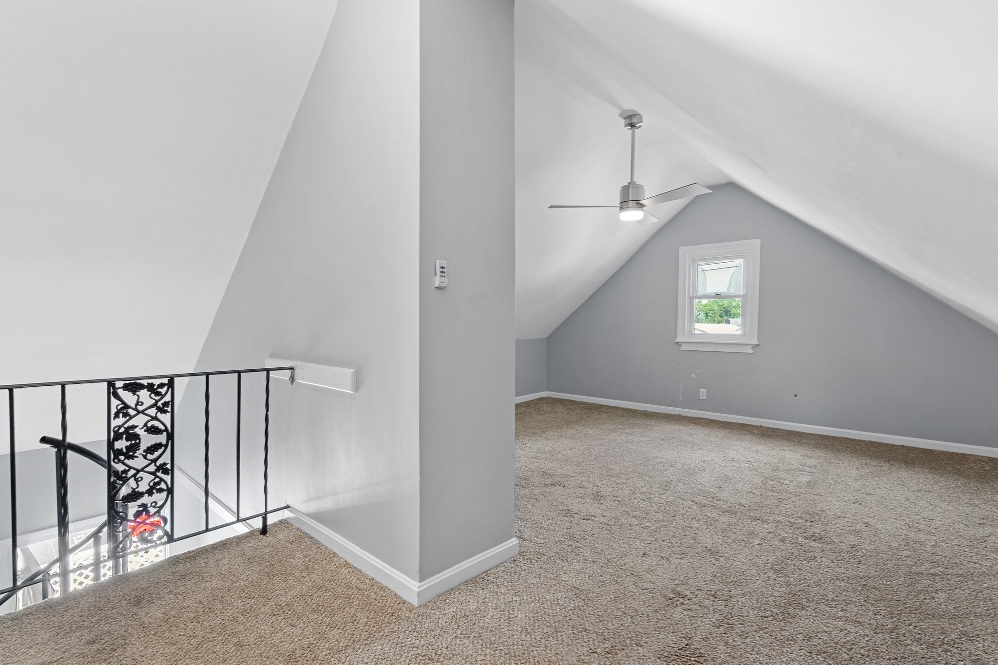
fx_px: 443
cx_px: 499
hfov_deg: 96.7
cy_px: 332
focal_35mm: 16
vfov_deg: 73.7
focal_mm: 16
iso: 100
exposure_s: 3.2
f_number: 8
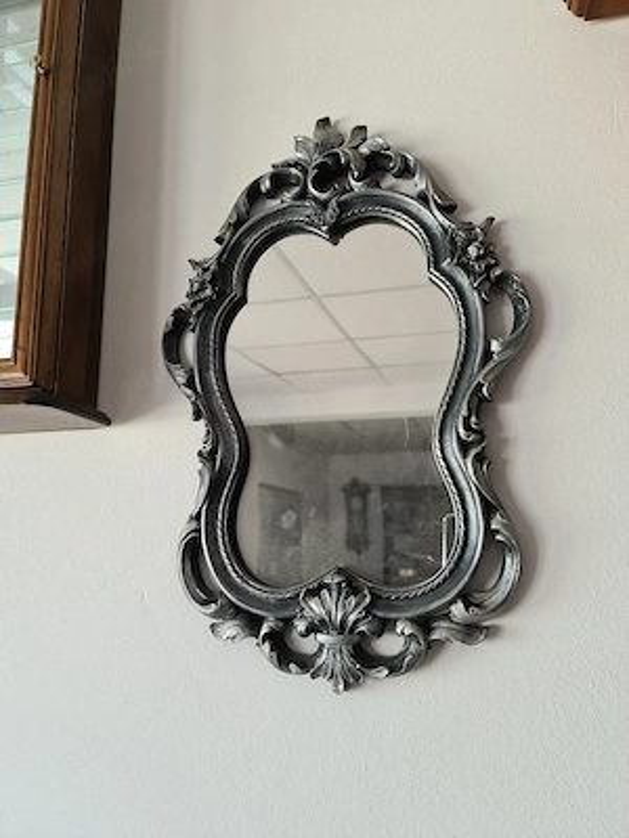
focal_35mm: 25
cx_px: 314
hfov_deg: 54.9
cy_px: 419
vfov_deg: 69.4
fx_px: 606
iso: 80
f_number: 1.8
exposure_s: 1/100
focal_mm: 7
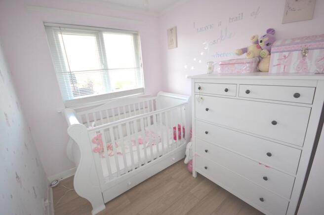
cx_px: 162
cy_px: 108
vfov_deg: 77.2
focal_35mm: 15
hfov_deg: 100.4
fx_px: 135
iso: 360
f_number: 4
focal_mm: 10
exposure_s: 1/125
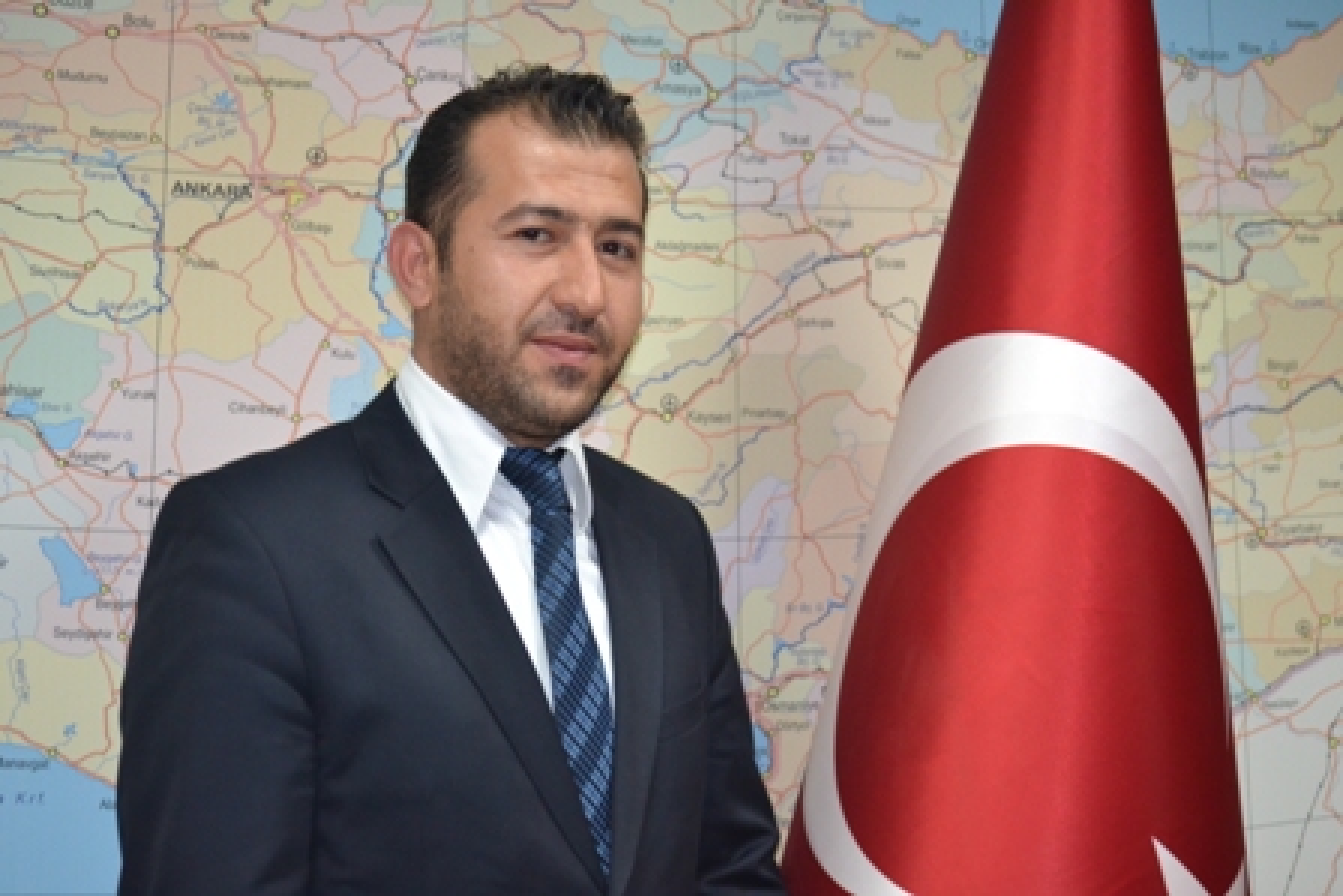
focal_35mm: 82
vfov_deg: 16.6
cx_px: 672
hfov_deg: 24.6
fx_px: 3079
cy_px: 448
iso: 1600
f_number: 4
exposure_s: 1/60
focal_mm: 55
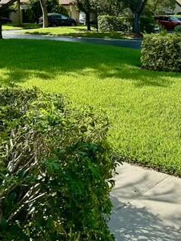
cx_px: 171
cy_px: 34
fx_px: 355
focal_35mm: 51
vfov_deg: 35.7
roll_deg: -1.9
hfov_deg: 27.3
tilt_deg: -2.7
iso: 80
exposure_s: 1/2809
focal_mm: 6.86
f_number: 1.78
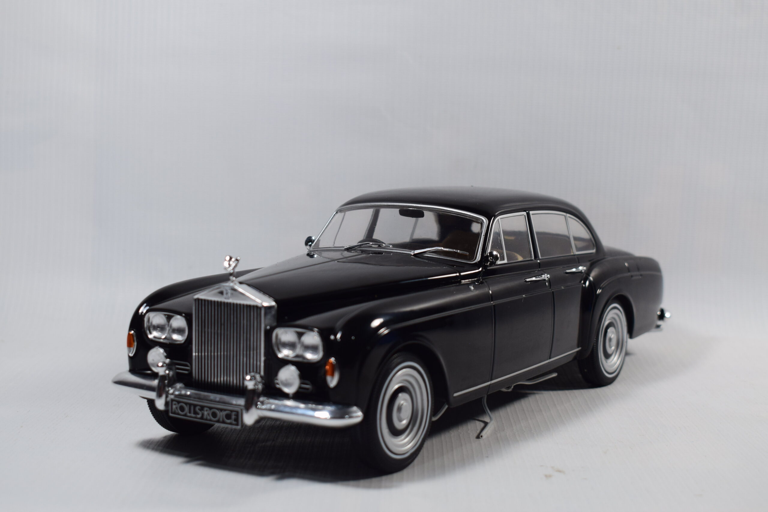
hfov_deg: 35.1
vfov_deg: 23.8
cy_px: 256
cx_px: 384
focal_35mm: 57
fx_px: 1216
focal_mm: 38
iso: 400
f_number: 8
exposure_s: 1/50
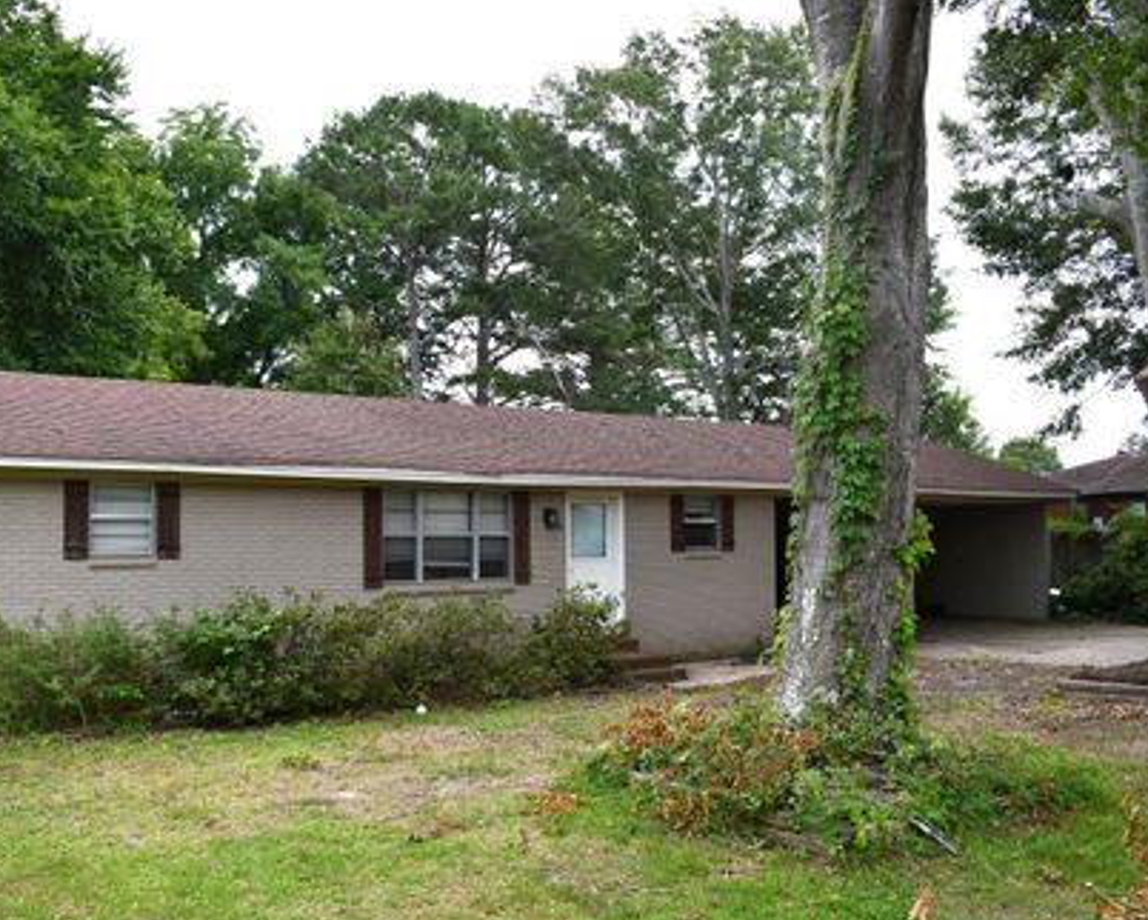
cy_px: 467
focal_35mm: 35
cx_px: 511
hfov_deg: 51.4
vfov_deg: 42.3
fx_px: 1190
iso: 200
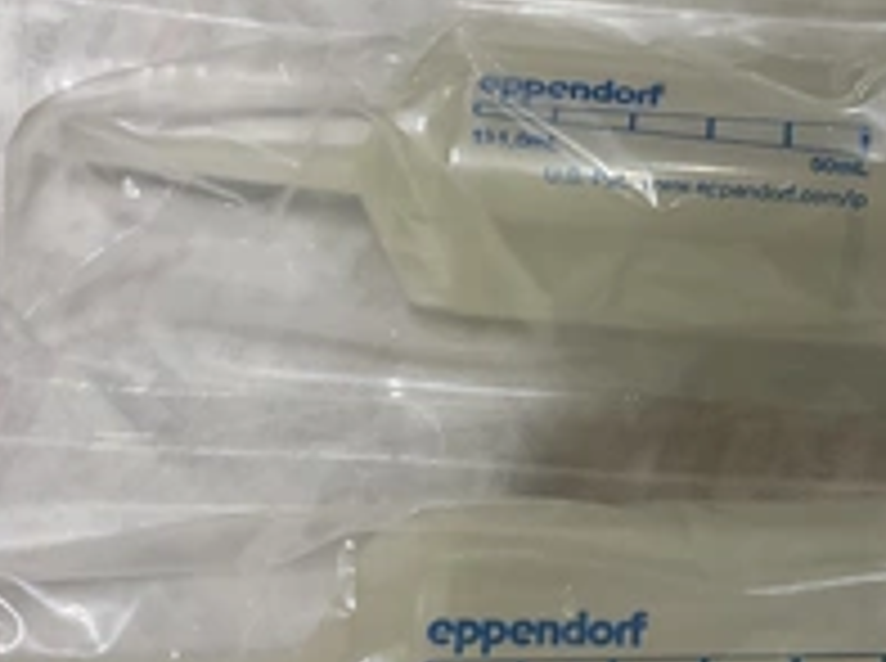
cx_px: 697
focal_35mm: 59
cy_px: 297
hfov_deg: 32.0
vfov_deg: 24.7
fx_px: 1507
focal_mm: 3
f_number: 1.8
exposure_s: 1/60
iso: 250
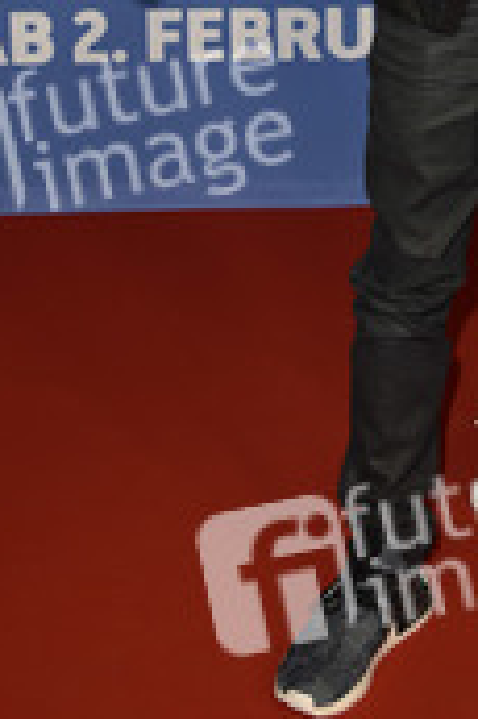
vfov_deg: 23.1
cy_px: -66
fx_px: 1656
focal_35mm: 83
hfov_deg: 15.9
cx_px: 532
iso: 800
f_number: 5.6
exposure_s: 1/125
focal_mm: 36
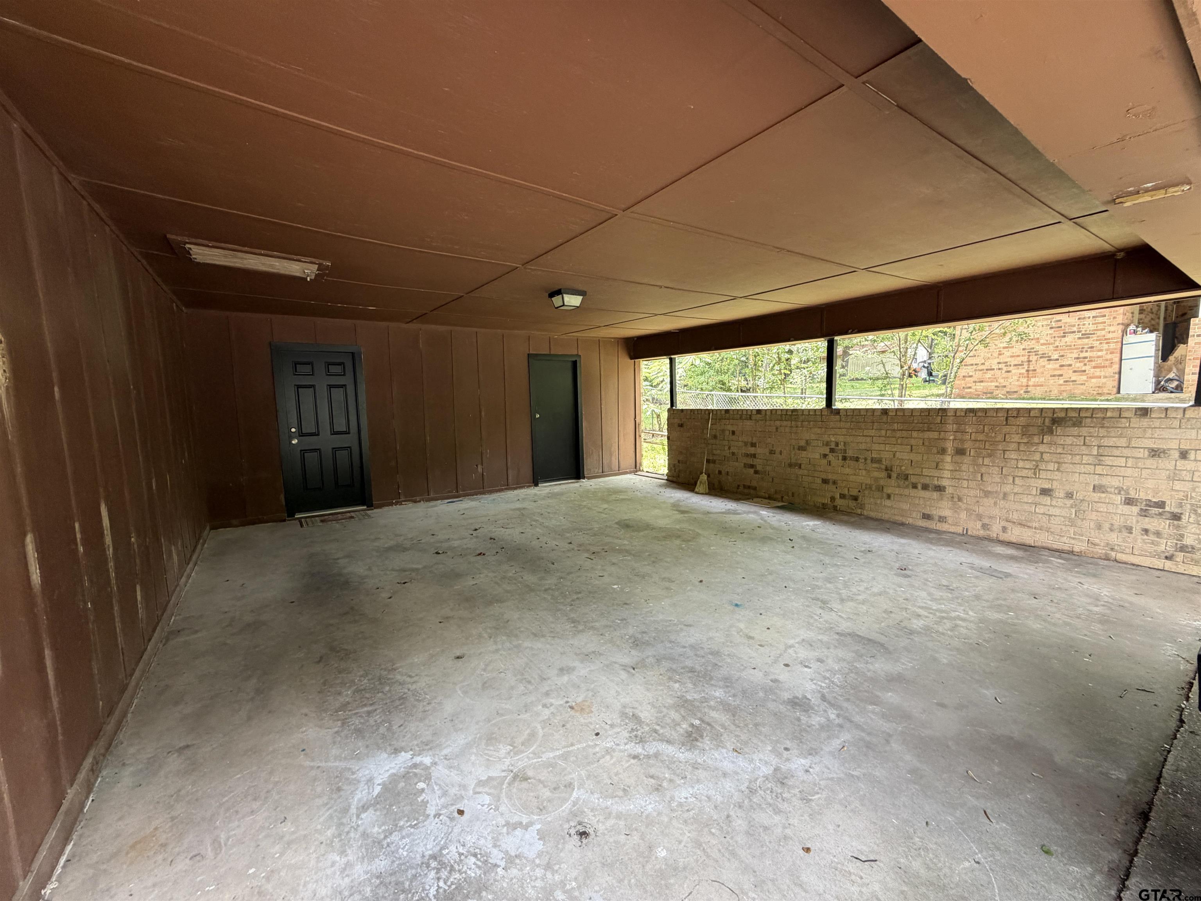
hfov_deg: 102.1
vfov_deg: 85.7
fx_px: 486
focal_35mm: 14
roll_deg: +2.0
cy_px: 450
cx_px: 600
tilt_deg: -5.1
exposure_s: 1/121
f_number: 2.2
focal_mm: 2.22
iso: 200
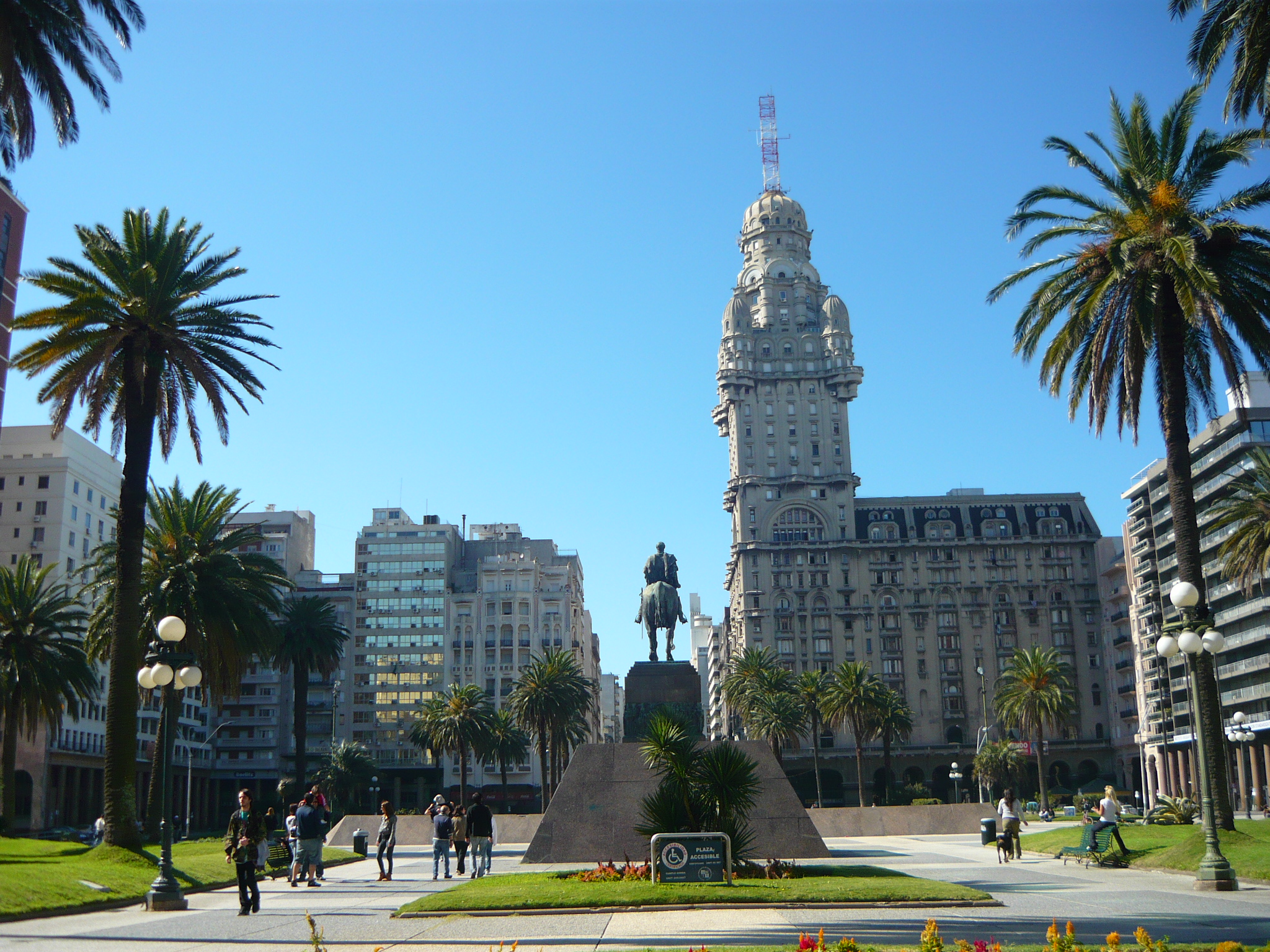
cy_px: 476
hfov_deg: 55.4
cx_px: 635
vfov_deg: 42.9
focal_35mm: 33
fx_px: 1211
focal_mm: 5.5
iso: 100
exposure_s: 1/160
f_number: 8
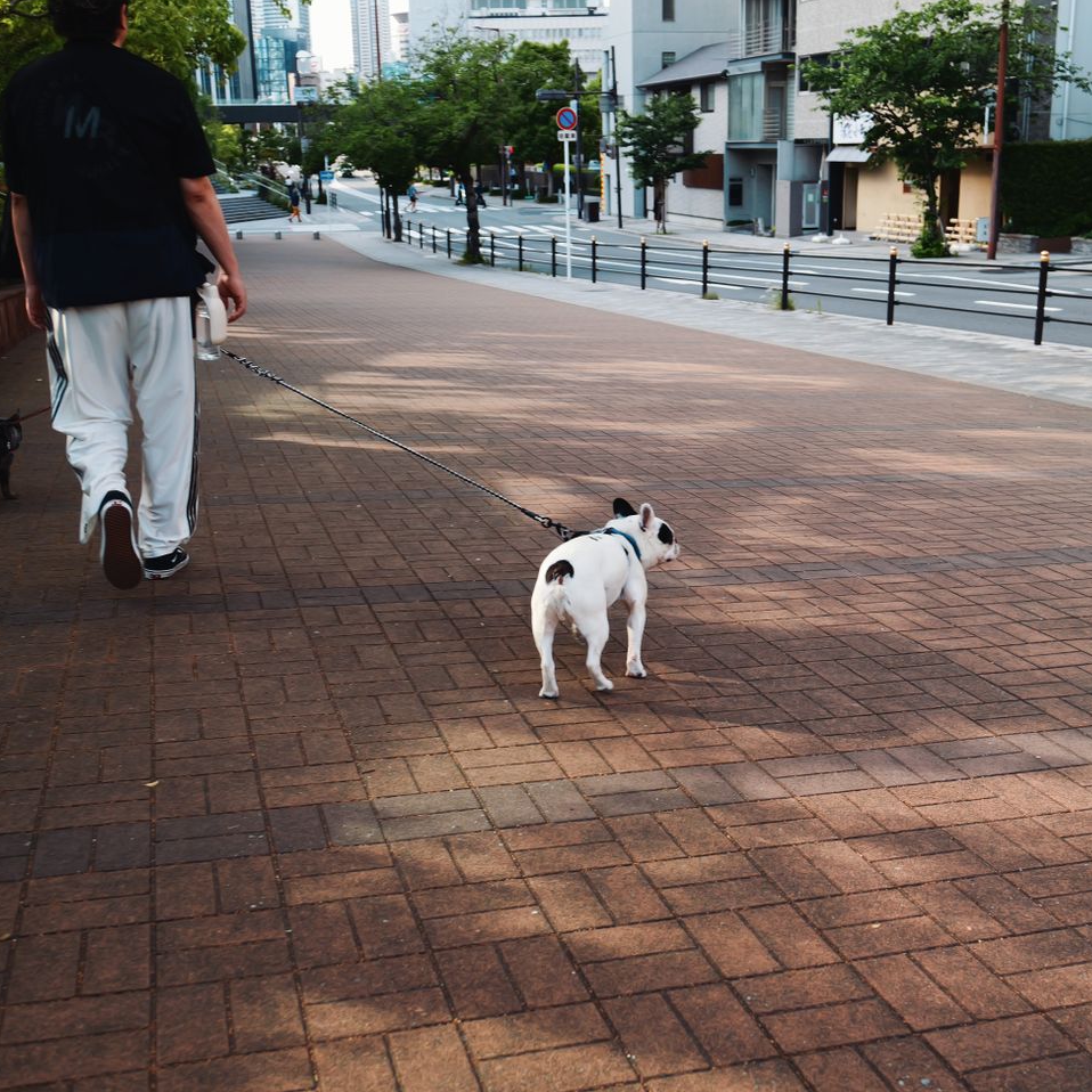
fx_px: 1392
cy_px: 545
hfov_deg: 42.8
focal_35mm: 39
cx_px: 612
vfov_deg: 42.8
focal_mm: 14.8
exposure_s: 1/320
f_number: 2.8
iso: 100
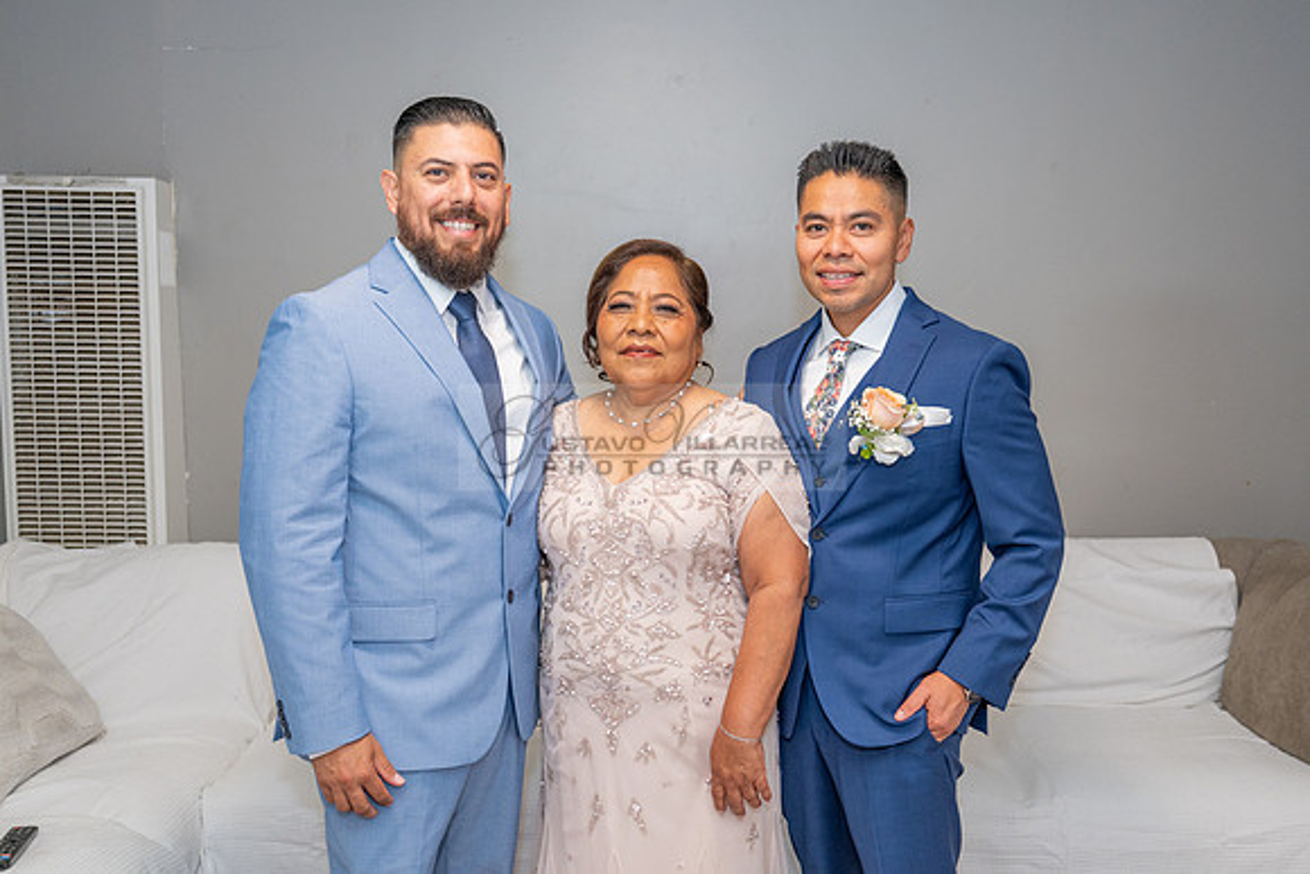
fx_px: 1357
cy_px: 495
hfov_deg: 51.5
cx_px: 677
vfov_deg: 35.7
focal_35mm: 37
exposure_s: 1/125
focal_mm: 30.5
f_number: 3.2
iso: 640
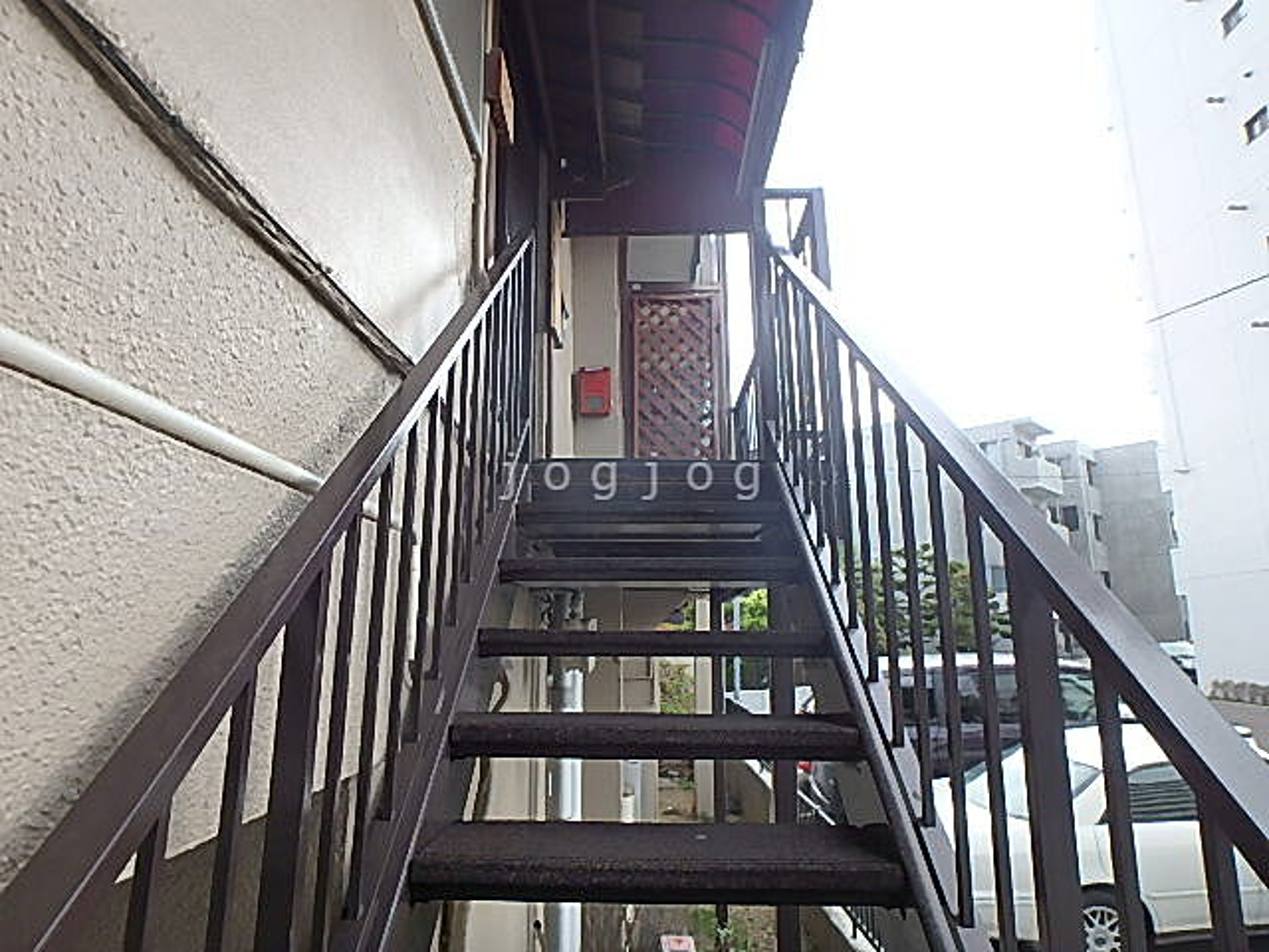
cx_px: 634
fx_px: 770
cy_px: 476
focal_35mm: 21
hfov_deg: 79.0
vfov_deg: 63.4
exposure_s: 1/60
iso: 160
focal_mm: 3.7
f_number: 3.5
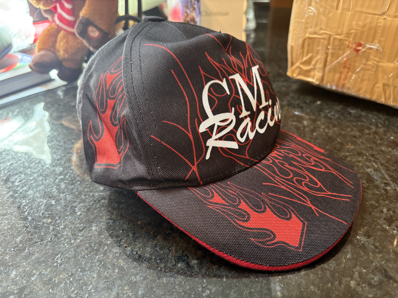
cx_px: 199
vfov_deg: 53.1
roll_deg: +3.4
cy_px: 149
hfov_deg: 67.3
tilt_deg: -33.1
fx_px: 299
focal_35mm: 26
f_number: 1.6
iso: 250
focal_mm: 5.96
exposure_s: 1/50
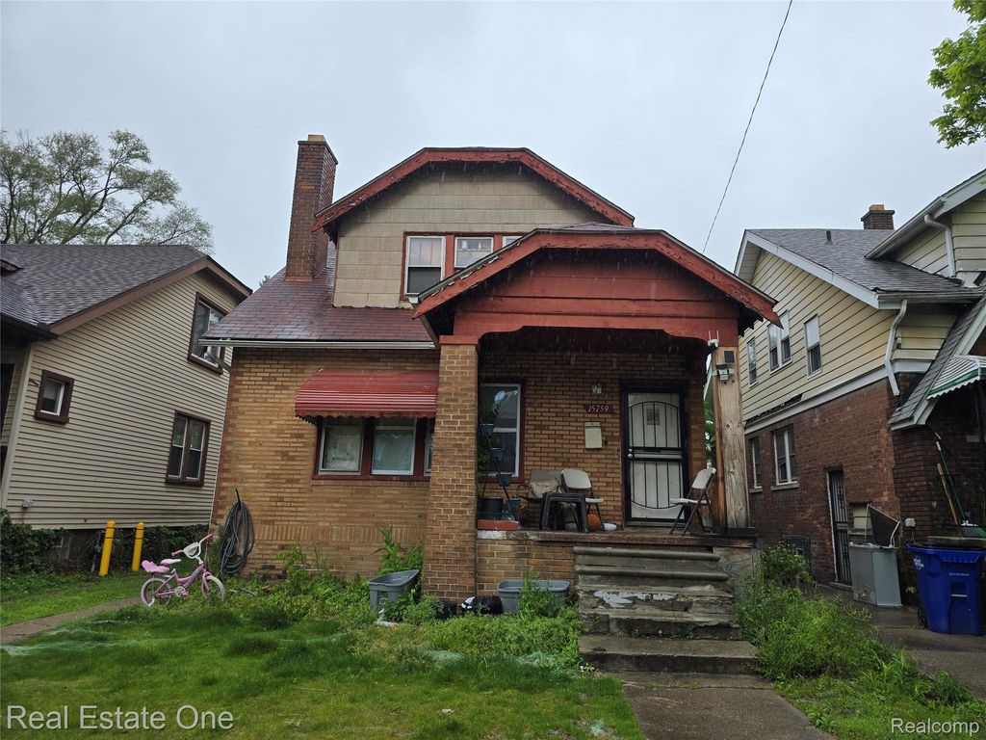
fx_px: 655
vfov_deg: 58.9
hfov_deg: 73.9
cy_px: 370
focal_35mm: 23
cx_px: 493
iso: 12
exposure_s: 1/390
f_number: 1.7
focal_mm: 6.3
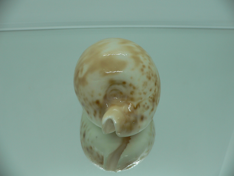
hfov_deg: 52.6
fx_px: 237
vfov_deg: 40.7
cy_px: 88
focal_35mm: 35
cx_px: 117
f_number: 2.8
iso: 80
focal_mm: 4.6
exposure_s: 1/80
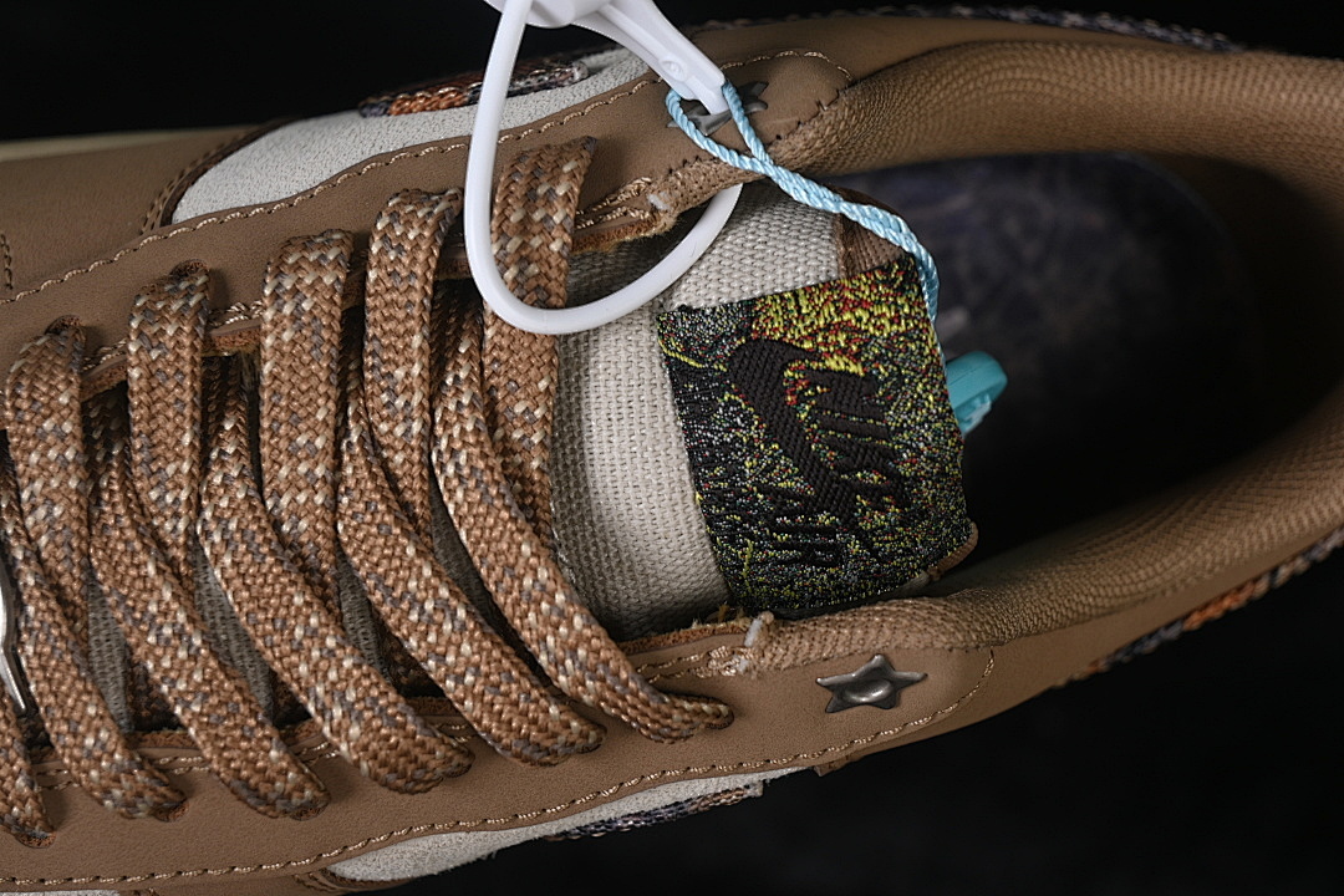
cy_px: 448
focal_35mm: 75
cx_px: 672
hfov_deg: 27.0
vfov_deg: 18.2
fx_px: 2800
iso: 160
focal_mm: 50
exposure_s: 1/60
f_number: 7.1
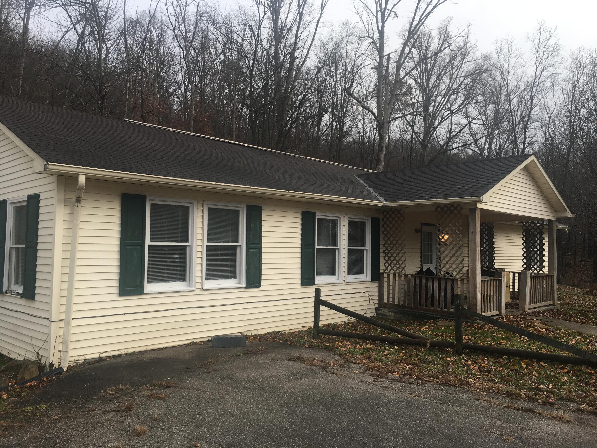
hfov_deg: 61.7
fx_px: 500
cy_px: 224
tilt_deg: +3.6
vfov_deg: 48.2
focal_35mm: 29
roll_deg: -1.1
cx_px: 298
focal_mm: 4.15
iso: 25
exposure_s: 1/216
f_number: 2.2
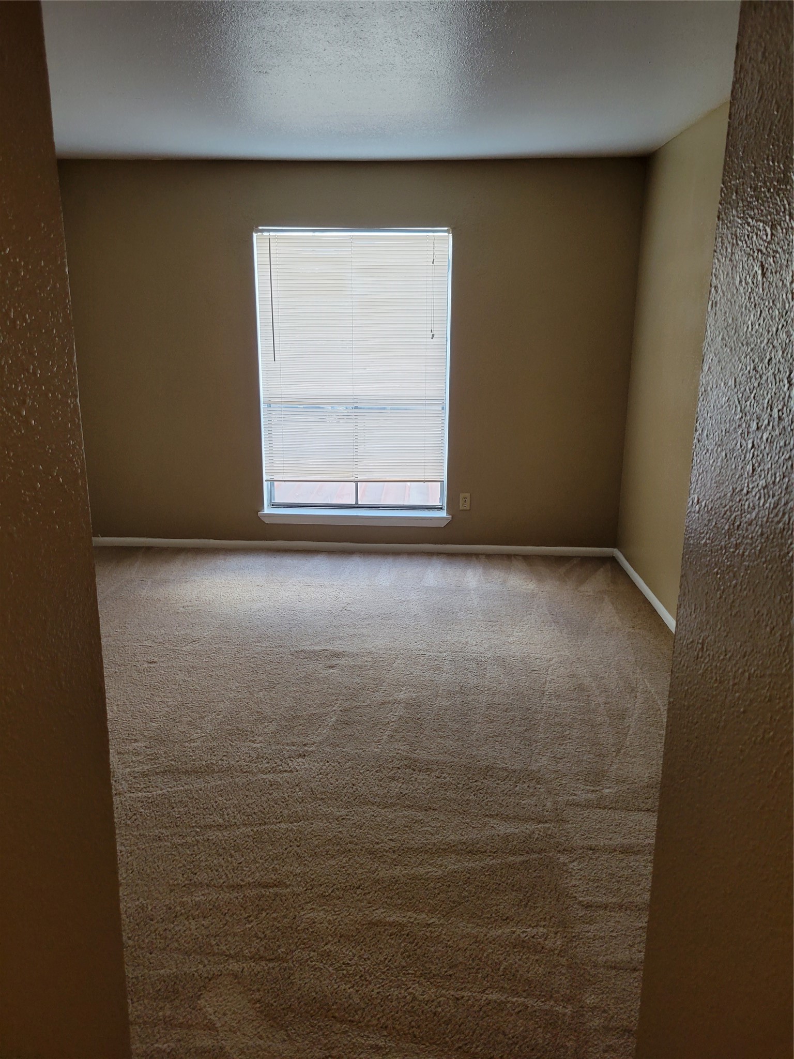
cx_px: 397
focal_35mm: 26
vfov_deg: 67.3
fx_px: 795
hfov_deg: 53.1
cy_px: 530
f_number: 1.8
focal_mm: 5.4
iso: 160
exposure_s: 1/119
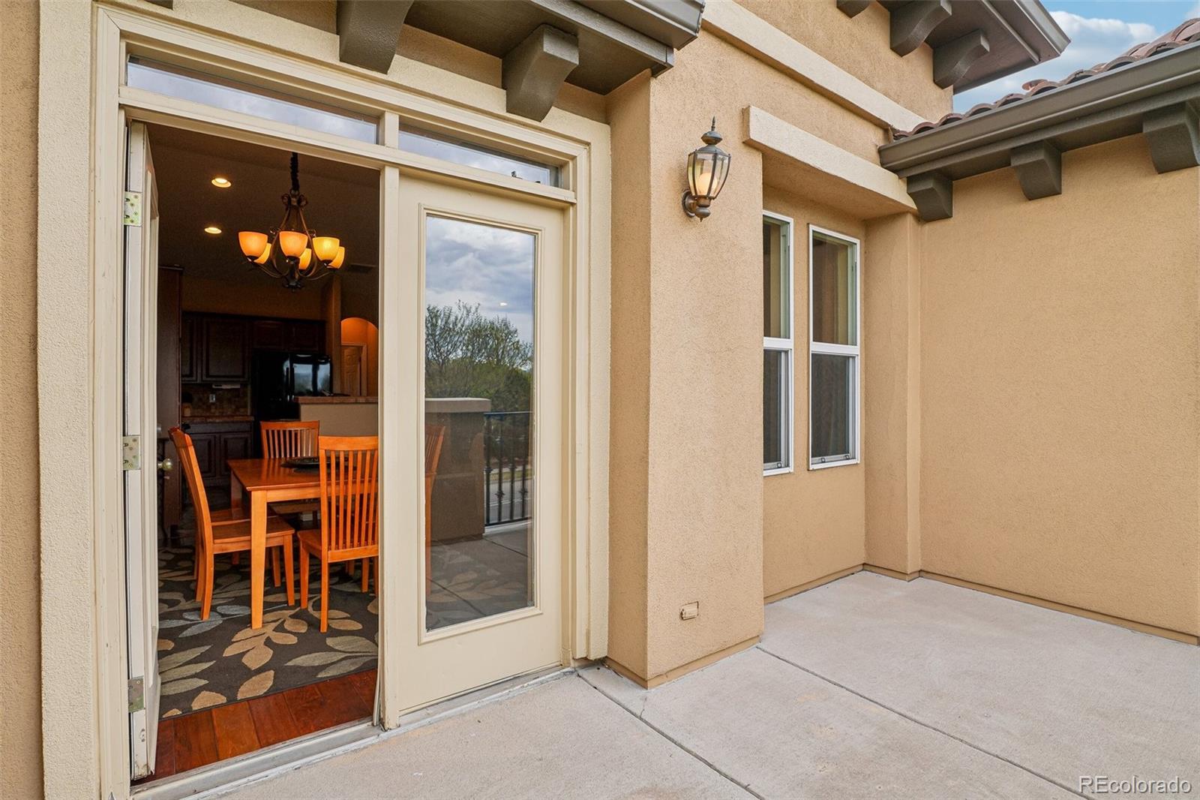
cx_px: 600
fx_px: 550
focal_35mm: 16
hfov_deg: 95.0
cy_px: 400
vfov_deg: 72.0
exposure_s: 1/90
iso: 100
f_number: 8
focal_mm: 11
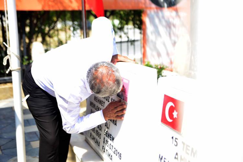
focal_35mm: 52
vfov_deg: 26.0
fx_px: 351
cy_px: 81
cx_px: 122
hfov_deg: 38.2
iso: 200
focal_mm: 52
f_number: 2.8
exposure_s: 1/1000
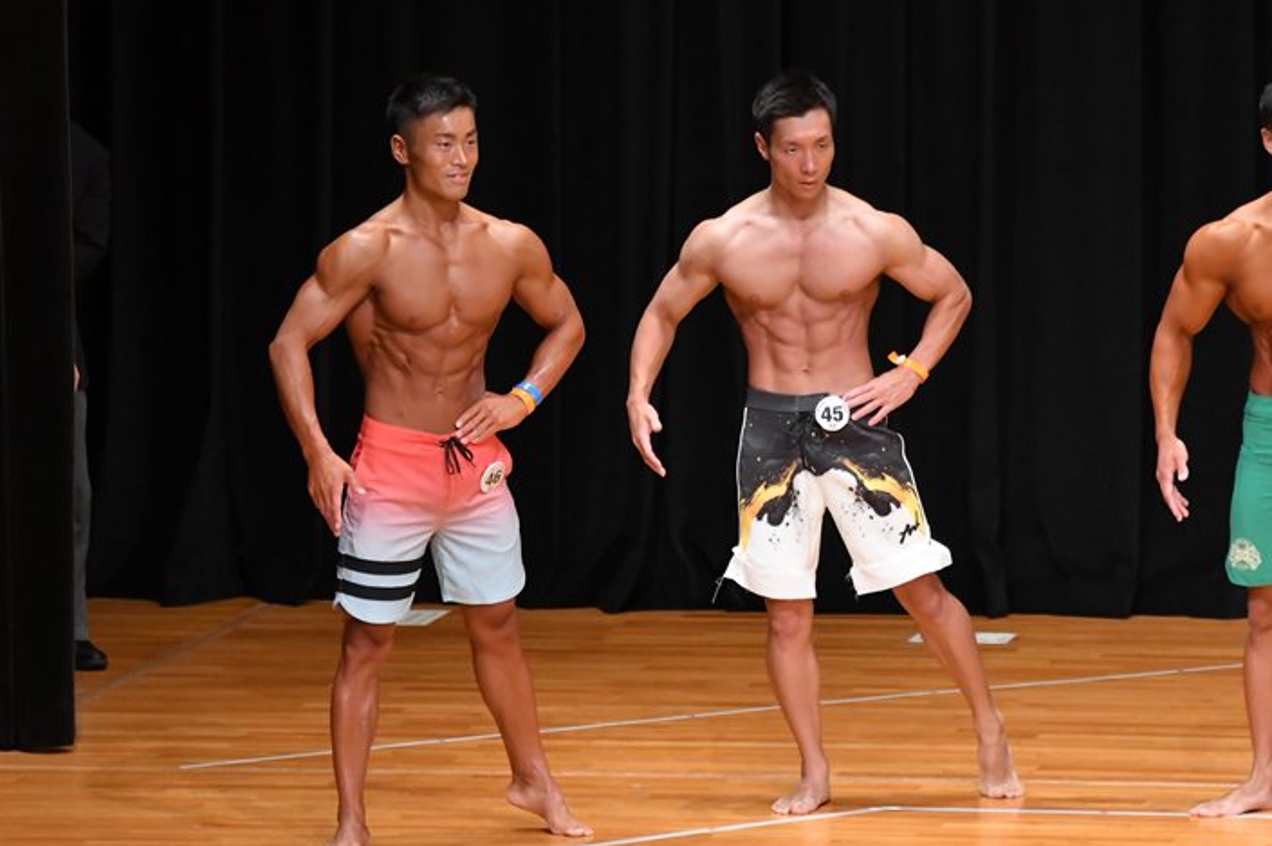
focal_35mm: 297
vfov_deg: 4.6
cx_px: 629
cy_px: 440
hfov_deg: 6.9
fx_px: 10486
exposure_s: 1/400
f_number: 5.6
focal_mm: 180
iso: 5000
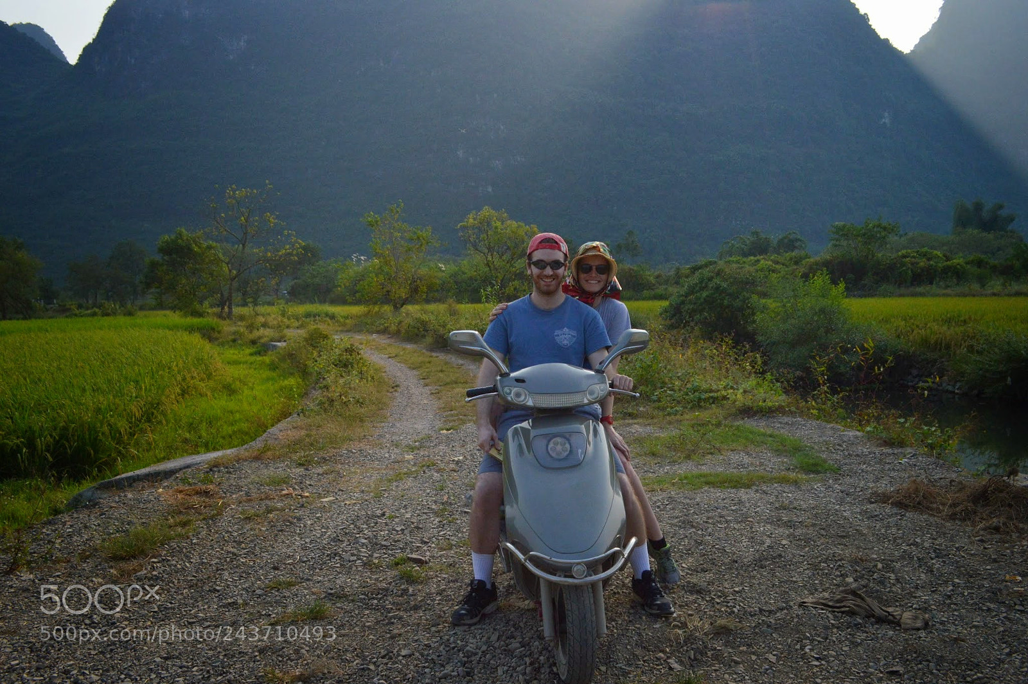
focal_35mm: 33
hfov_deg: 57.3
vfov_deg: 39.9
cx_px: 514
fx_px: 942
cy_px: 342
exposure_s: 1/4000
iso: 1000
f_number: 5.6
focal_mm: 22
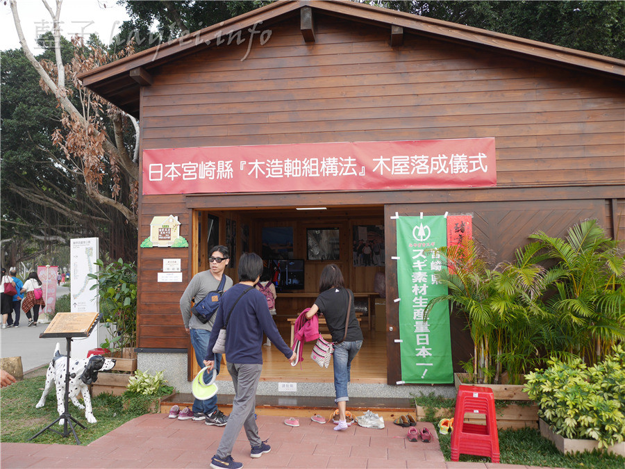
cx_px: 312
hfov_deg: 60.0
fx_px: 542
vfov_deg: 46.8
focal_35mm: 30
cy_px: 234
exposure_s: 1/500
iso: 200
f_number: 2.5
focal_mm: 15
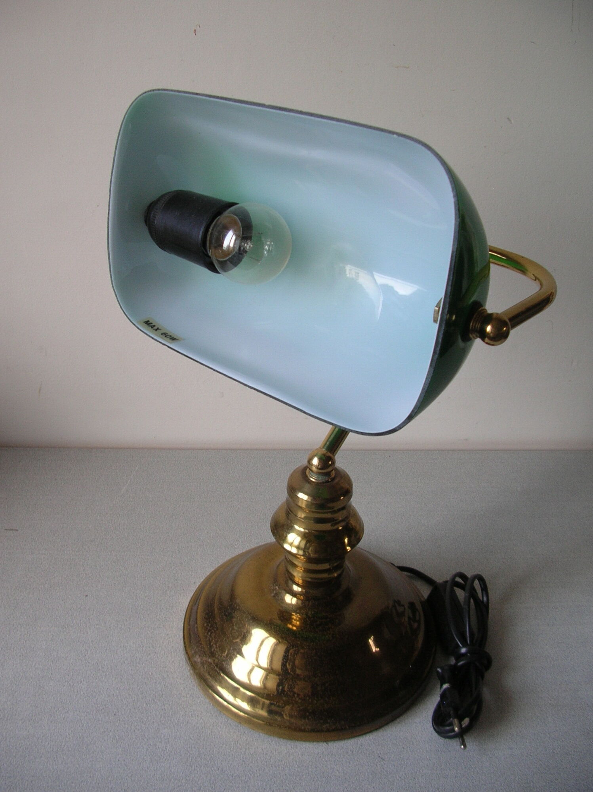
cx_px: 296
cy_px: 396
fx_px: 800
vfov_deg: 52.7
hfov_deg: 40.7
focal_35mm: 35
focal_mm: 5.8
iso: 50
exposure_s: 1/16.4
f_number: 2.8
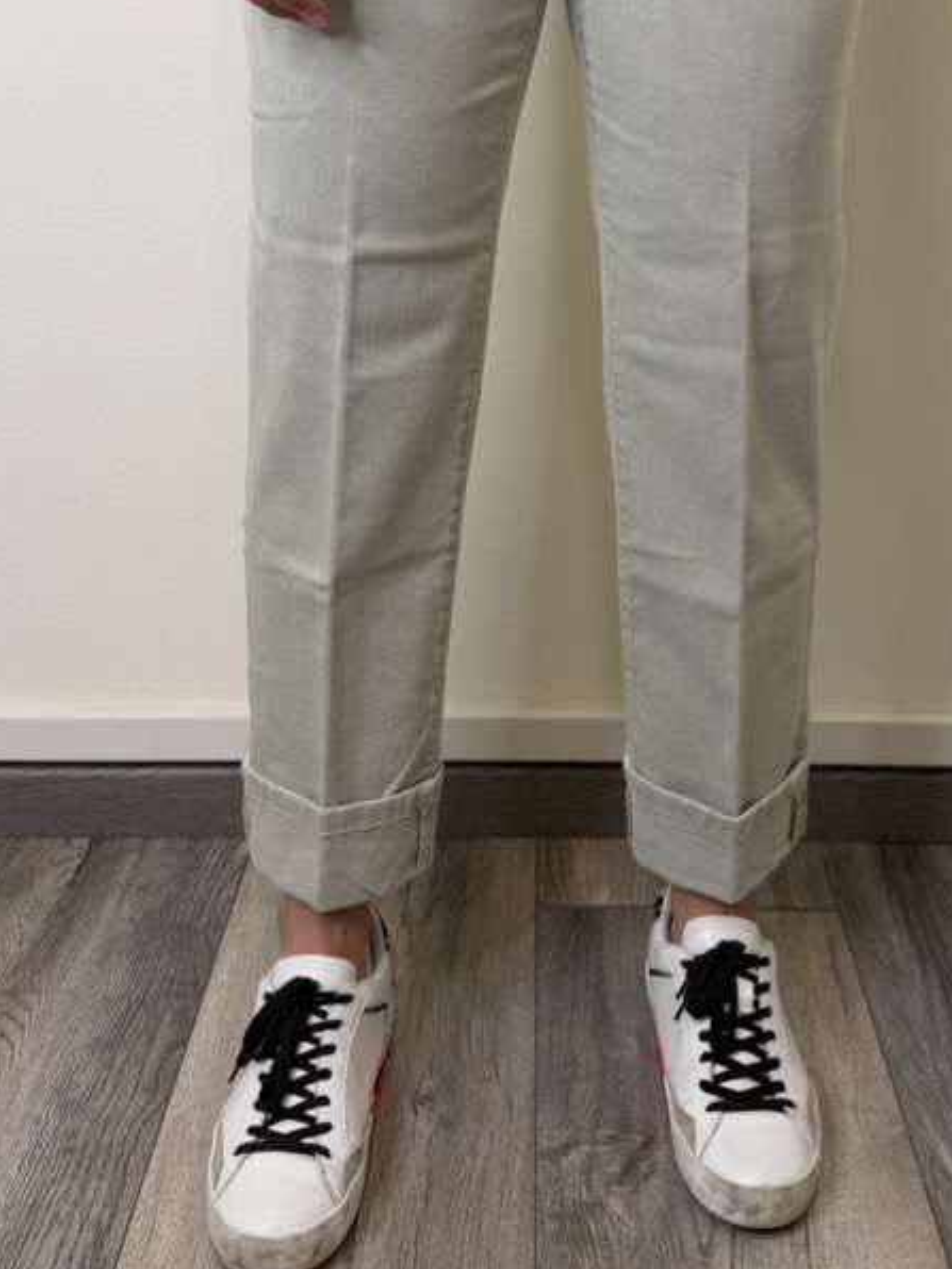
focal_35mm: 43
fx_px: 1577
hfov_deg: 33.5
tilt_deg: -13.0
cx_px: 569
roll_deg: -0.8
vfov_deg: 42.5
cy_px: 316
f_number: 1.78
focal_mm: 6.76
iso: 64
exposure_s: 1/180
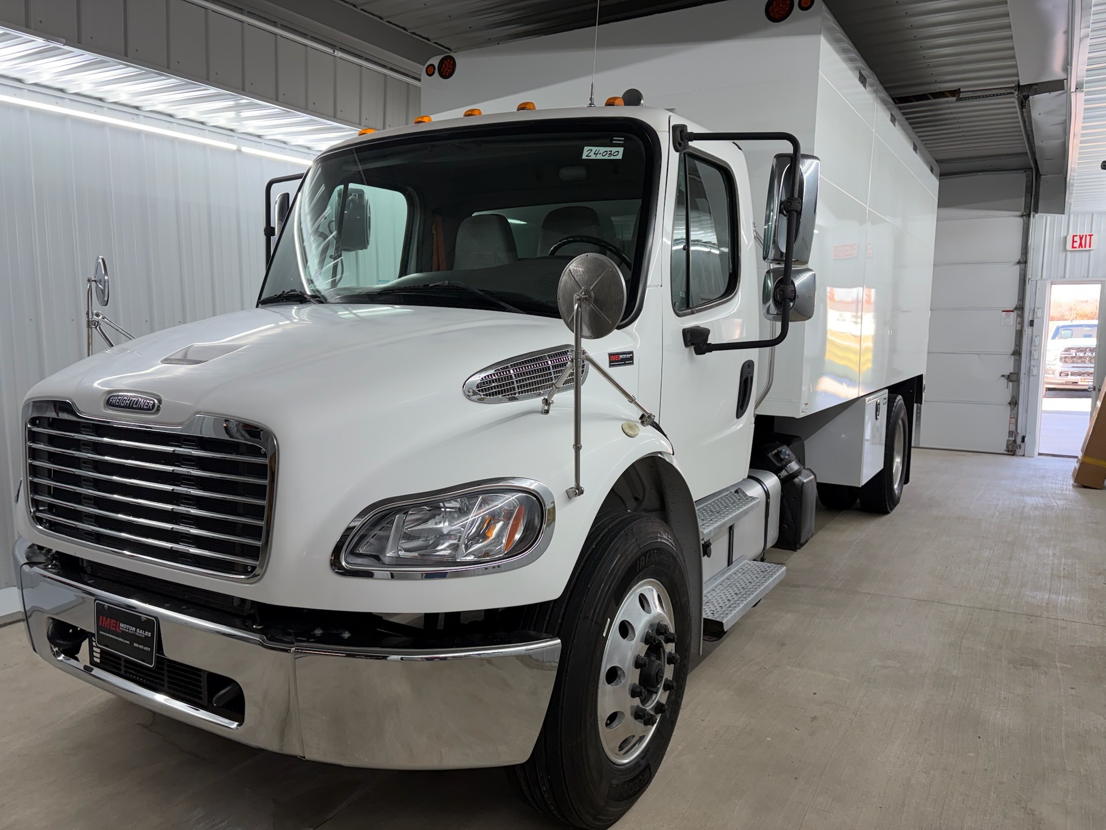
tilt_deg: -6.5
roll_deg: -0.4
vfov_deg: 53.1
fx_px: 831
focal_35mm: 26
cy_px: 415
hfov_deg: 67.3
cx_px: 553
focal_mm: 5.96
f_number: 1.6
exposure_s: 1/120
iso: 64
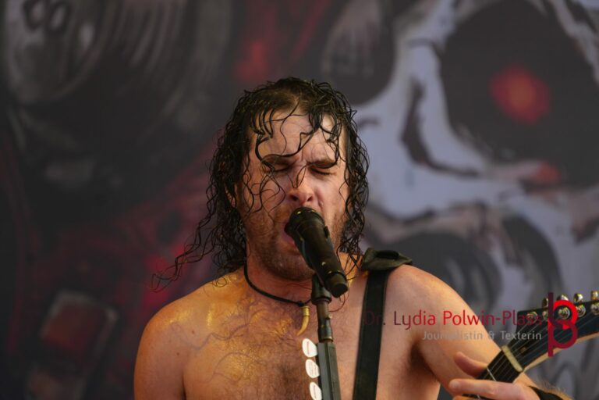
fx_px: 4891
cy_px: 200
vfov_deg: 4.7
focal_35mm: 294
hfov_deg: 7.0
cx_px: 300
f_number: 6.3
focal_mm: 196
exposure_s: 1/320
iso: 320
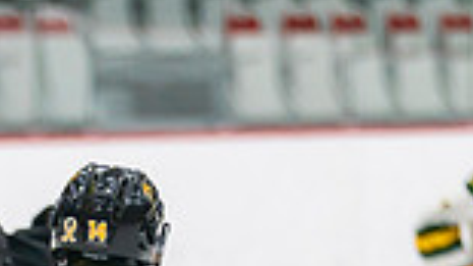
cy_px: 495
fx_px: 10843
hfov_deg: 2.5
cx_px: 105
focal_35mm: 865
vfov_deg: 1.4
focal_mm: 165
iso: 1000
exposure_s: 1/640
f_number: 2.8
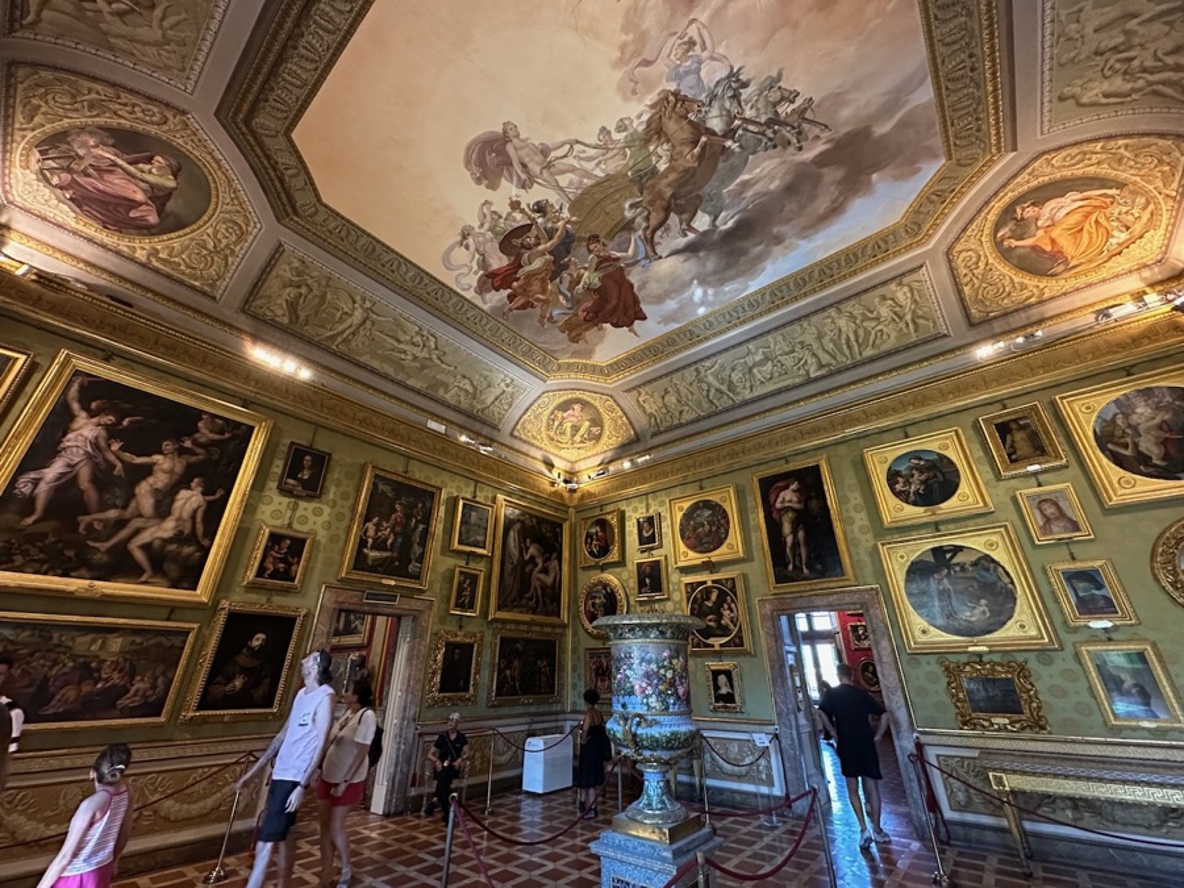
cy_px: 444
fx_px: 479
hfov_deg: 102.1
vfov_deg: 85.7
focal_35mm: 14
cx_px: 592
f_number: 2.2
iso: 640
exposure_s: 1/50
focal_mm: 2.22
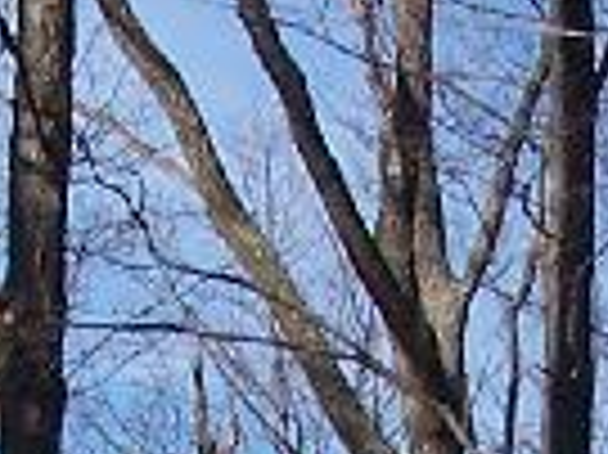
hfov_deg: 6.9
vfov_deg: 5.0
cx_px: 324
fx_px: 5054
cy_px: 1164
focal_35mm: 288
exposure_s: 1/500
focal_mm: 6.3
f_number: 5.6
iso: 100
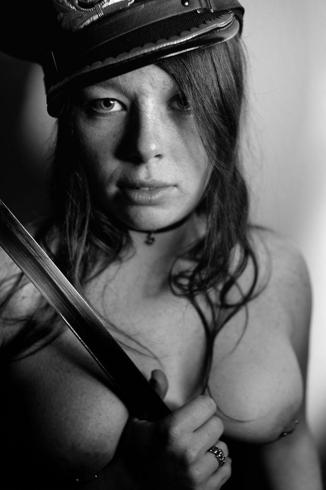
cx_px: 163
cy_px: 245
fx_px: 476
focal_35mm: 35
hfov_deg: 37.8
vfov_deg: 54.5
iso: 200
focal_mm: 35
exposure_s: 1/250
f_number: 4
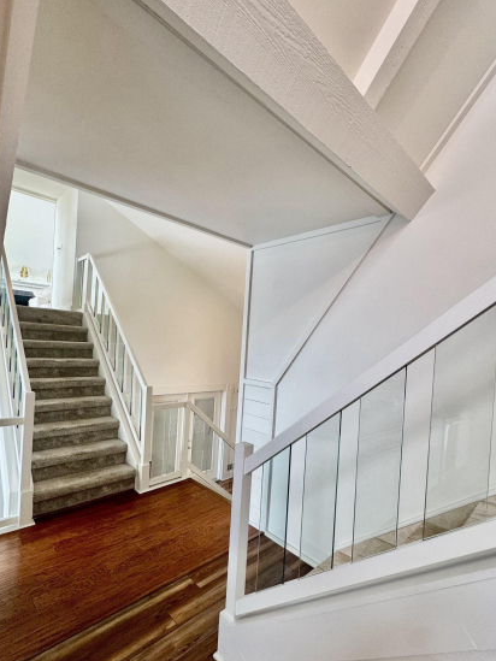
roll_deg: -4.0
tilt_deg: -1.1
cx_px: 258
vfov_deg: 90.9
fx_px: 325
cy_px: 351
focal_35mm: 17
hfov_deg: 74.7
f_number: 2.2
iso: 125
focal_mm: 2.22
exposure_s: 1/120
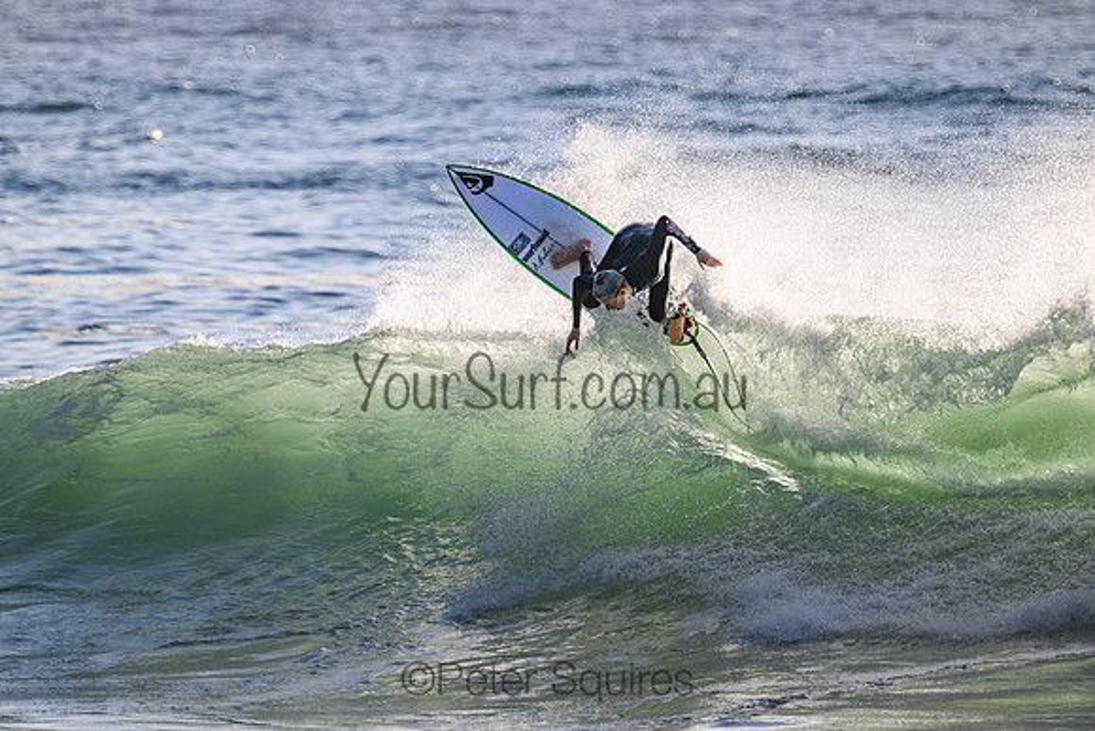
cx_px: 548
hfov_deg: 2.6
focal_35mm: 800
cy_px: 366
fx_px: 24338
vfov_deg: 1.7
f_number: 11
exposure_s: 1/2000
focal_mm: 800
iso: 900
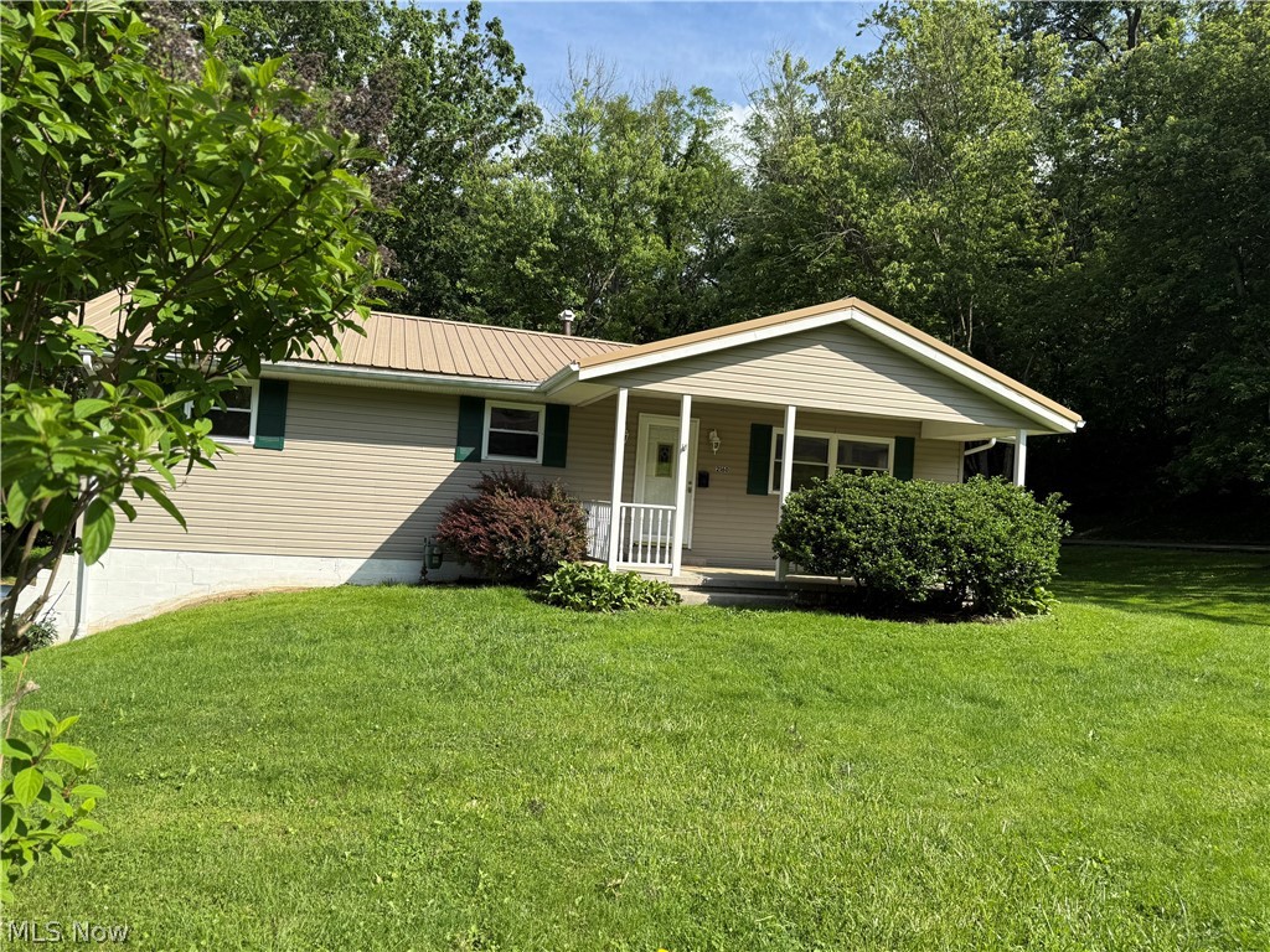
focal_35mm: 24
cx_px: 635
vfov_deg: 56.8
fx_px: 881
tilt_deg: +2.7
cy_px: 476
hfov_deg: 71.6
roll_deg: -4.0
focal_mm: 6.76
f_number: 1.78
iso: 80
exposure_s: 1/3145
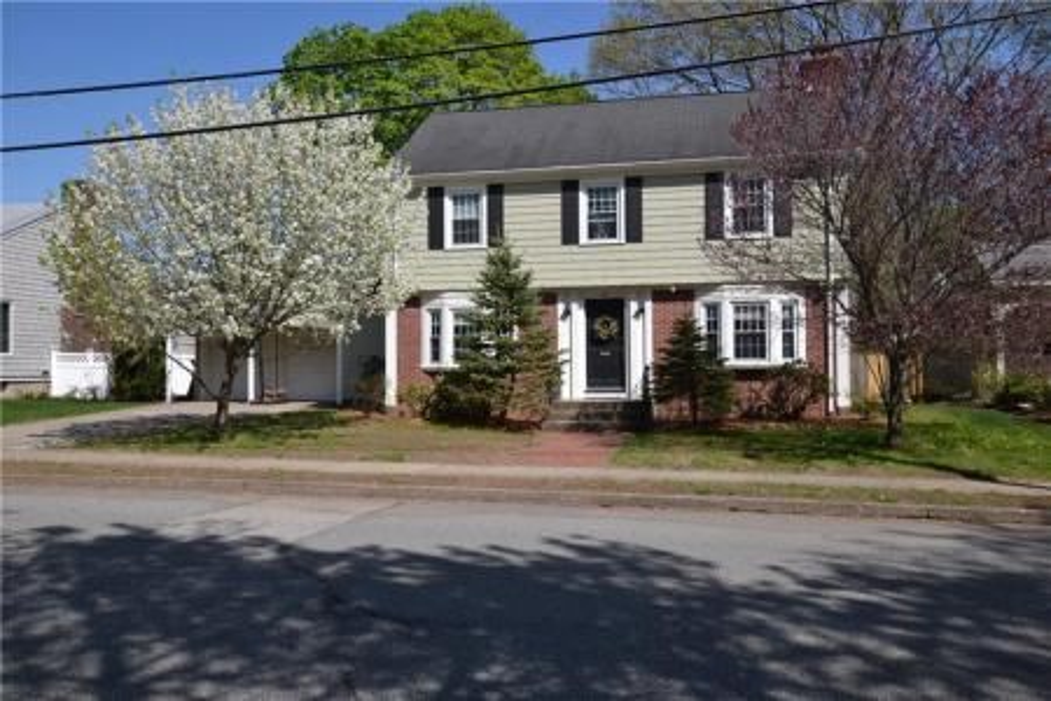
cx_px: 526
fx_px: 876
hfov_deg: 61.9
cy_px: 350
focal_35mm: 30
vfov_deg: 43.6
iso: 100
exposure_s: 1/250
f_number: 8
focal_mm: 20
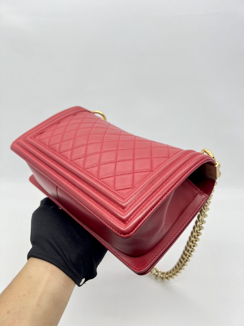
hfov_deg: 53.1
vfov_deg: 67.3
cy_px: 163
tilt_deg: -26.3
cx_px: 122
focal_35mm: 26
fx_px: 244
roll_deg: +2.0
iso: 40
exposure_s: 1/100
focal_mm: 5.7
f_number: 1.5
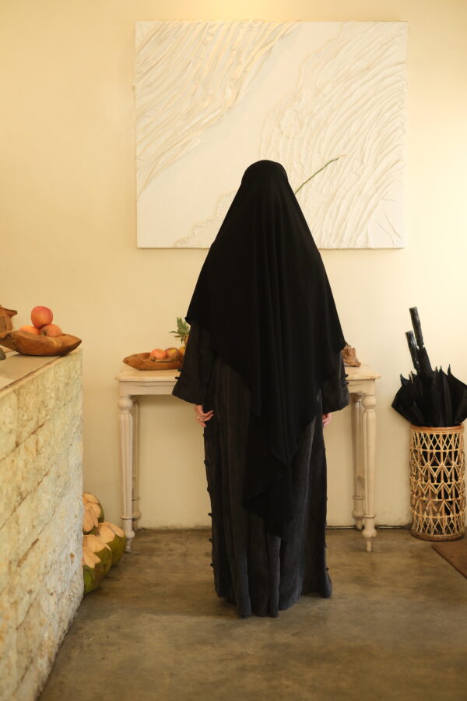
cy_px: 350
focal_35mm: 53
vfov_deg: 37.5
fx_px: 1031
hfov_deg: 25.5
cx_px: 234
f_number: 2.2
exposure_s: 1/250
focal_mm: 35
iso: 1000
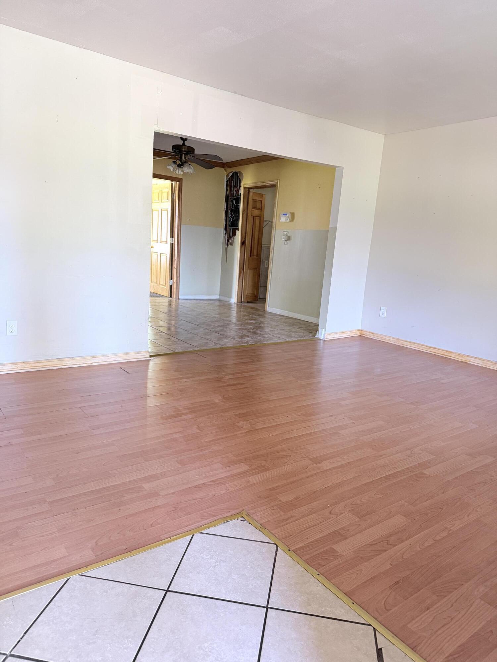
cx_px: 248
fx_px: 459
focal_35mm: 24
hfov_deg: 56.8
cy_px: 331
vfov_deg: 71.6
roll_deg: -4.3
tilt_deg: -10.5
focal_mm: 6.76
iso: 320
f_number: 1.78
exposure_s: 1/60
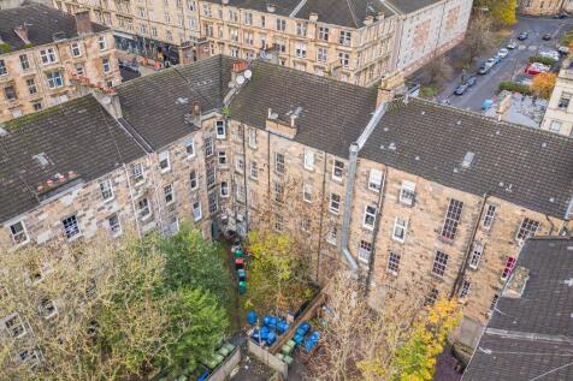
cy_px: 190
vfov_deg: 46.4
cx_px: 286
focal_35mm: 28
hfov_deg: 65.5
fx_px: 445
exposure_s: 1/50
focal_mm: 10.26
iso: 400
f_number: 2.8
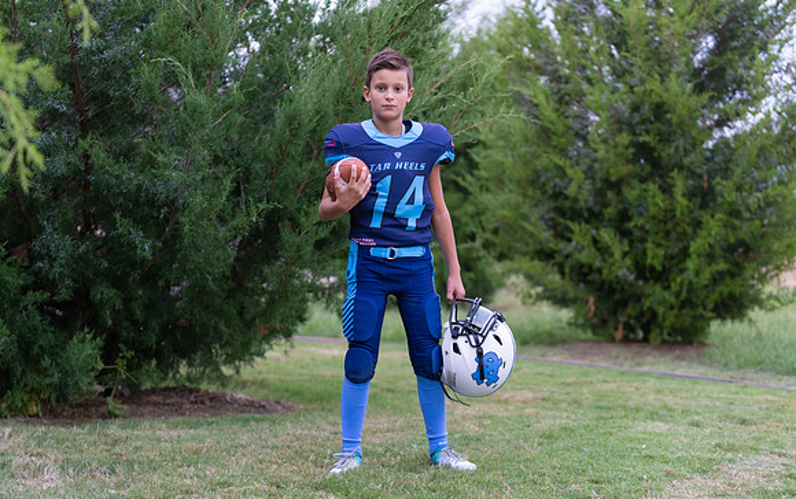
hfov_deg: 28.1
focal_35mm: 73
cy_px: 230
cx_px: 403
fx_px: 1592
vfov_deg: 17.8
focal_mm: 70
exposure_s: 1/320
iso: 800
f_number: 2.8
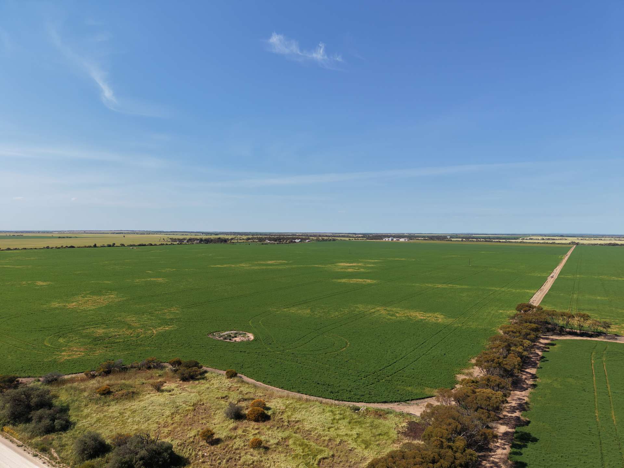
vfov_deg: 56.8
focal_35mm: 24
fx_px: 433
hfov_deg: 71.6
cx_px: 312
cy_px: 234
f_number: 1.8
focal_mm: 8.67
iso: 170
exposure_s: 1/5000
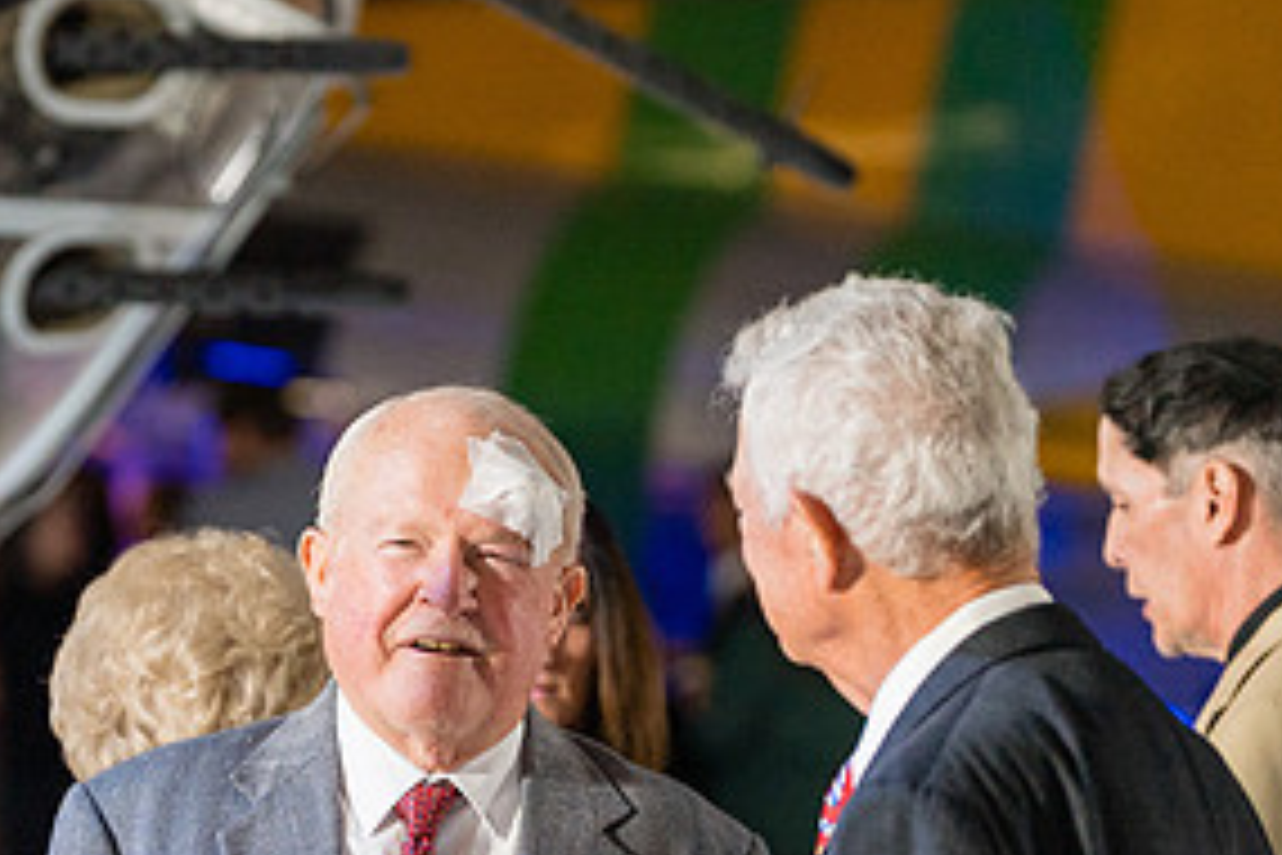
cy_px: 790
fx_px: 8261
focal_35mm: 232
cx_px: 387
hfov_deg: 8.9
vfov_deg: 5.9
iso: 1250
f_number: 2.8
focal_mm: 114
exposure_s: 1/250
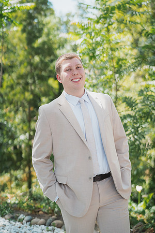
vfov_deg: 39.6
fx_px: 323
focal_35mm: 50
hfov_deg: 27.0
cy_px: 116
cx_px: 78
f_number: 1.8
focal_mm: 50
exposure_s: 1/5000
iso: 800
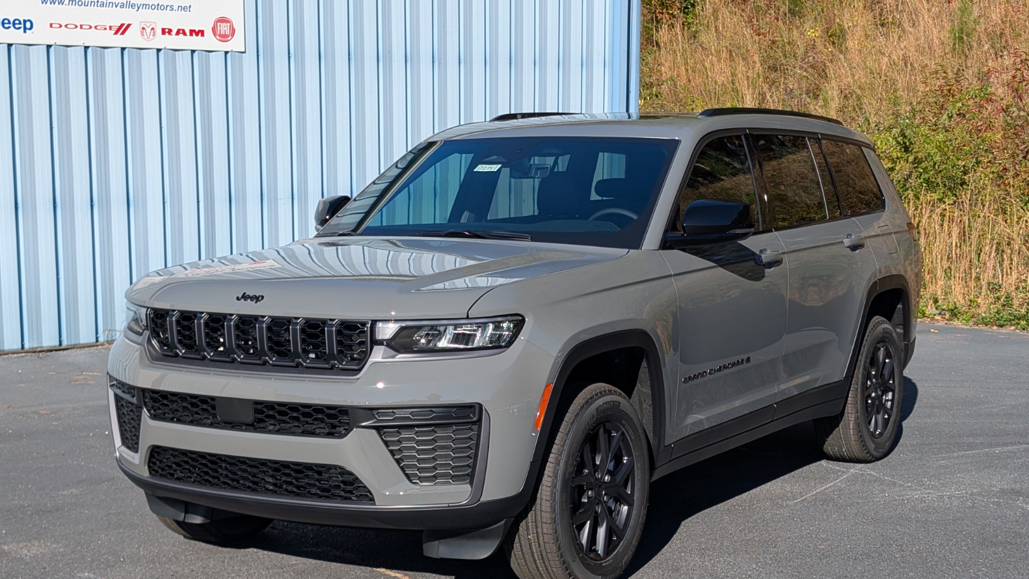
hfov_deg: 38.5
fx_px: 1473
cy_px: 339
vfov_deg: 22.2
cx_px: 510
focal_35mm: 54
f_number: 1.68
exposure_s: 1/1072
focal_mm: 6.9
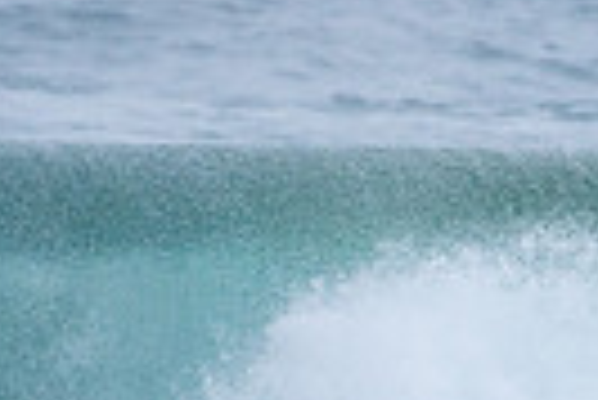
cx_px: 513
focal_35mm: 2185
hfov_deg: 0.9
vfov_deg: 0.6
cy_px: 582
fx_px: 36334
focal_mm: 500
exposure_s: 1/1000
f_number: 5.6
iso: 280
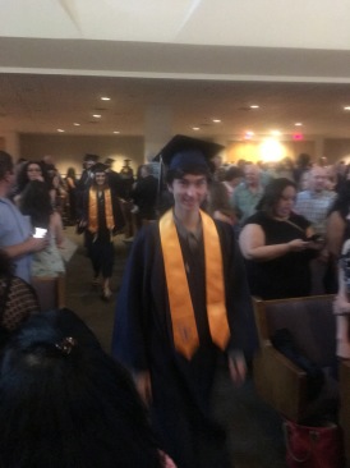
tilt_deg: -9.0
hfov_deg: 48.2
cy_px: 234
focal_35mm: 29
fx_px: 391
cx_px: 175
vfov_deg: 61.7
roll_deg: -0.4
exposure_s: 1/15
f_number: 2.2
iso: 800
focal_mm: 4.15
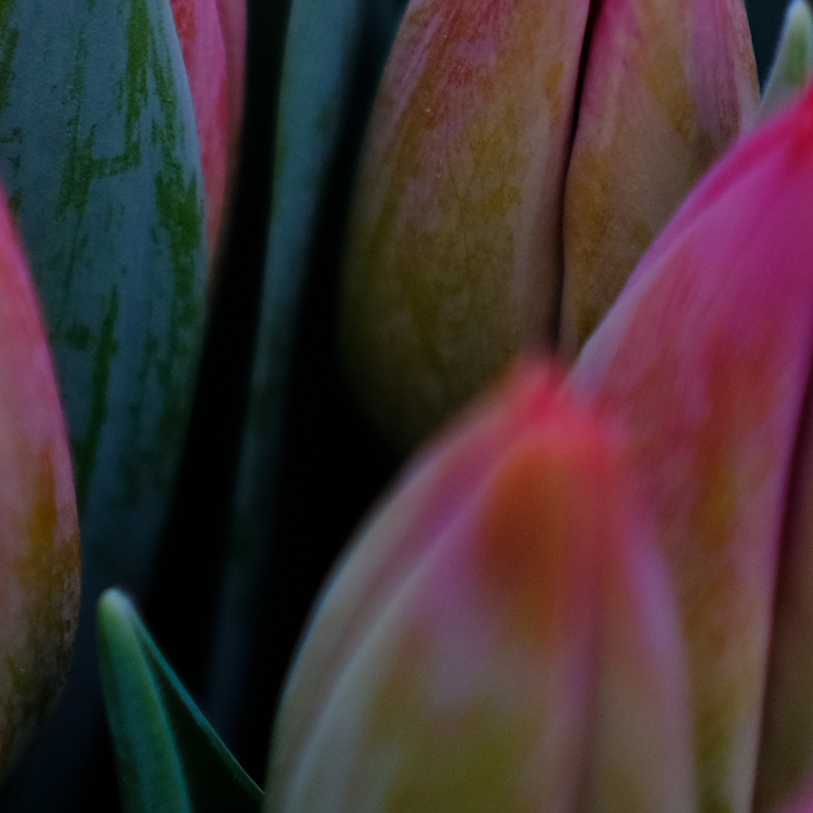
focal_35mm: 159
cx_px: -1045
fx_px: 4225
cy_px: -323
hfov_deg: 9.8
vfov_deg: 10.7
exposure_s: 1/180
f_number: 1.4
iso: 400
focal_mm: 23
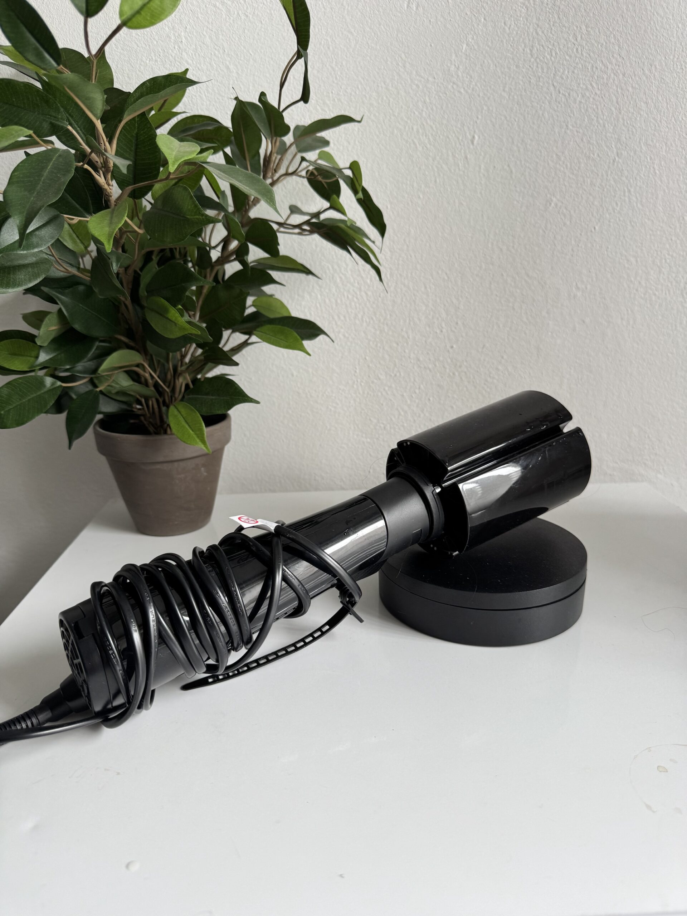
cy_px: 458
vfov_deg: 71.6
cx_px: 344
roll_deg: +1.0
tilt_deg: -16.5
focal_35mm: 24
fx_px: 635
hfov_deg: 56.8
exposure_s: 1/121
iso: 100
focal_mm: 6.76
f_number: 1.78
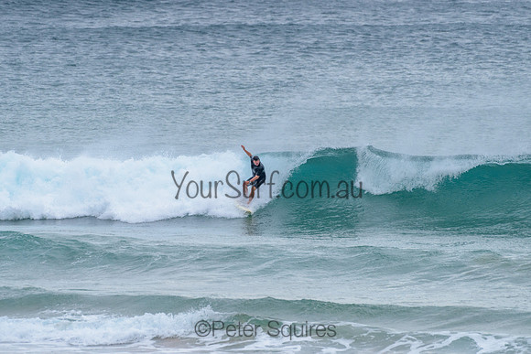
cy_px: 172
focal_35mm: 613
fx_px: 9046
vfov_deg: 2.2
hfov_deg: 3.4
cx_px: 258
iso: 400
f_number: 5.6
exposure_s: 1/2000
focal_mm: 500
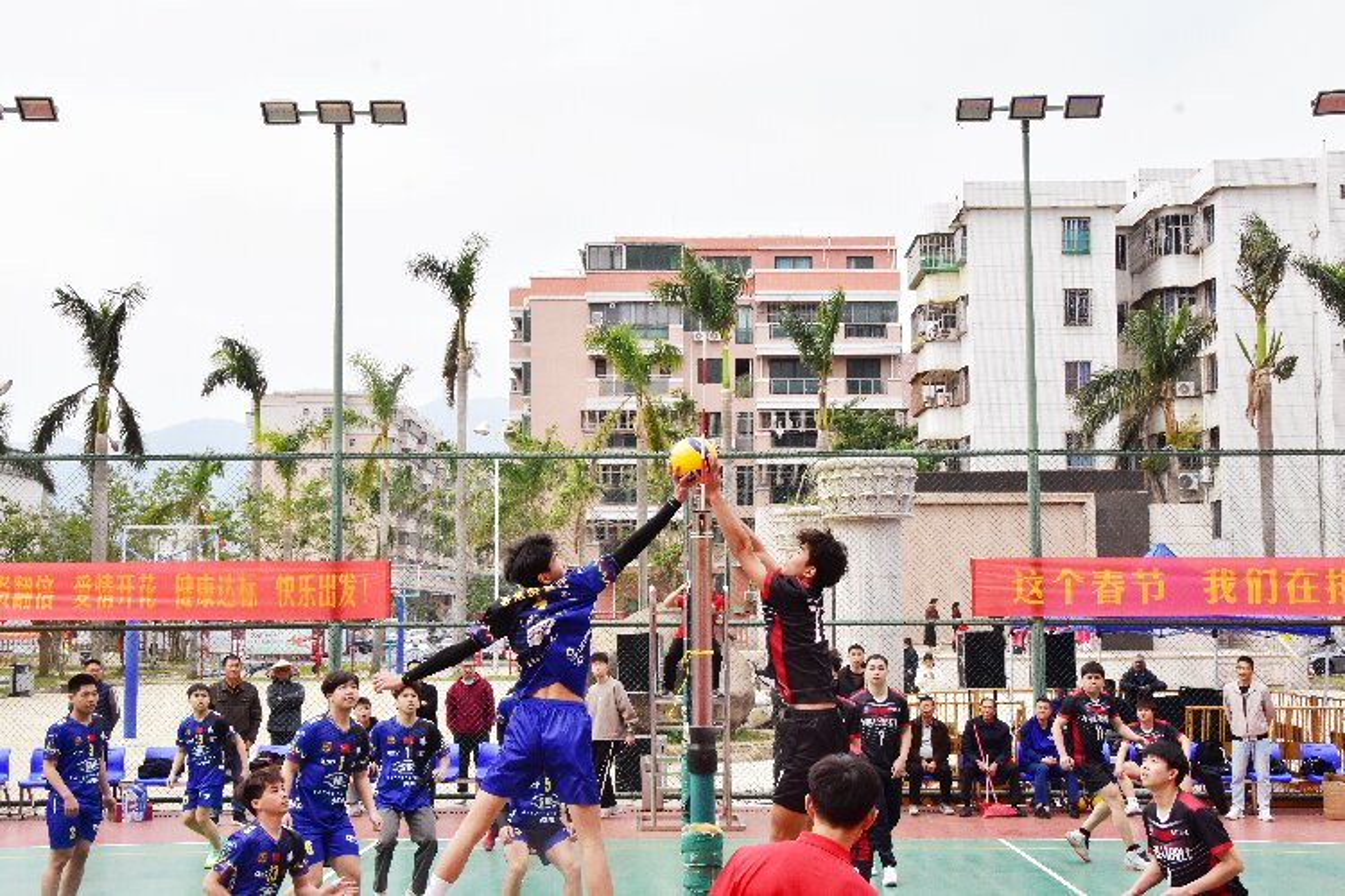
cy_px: 448
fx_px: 1737
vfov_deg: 28.9
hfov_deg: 42.3
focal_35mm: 46
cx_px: 672
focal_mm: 31
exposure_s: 1/750
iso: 1600
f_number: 13
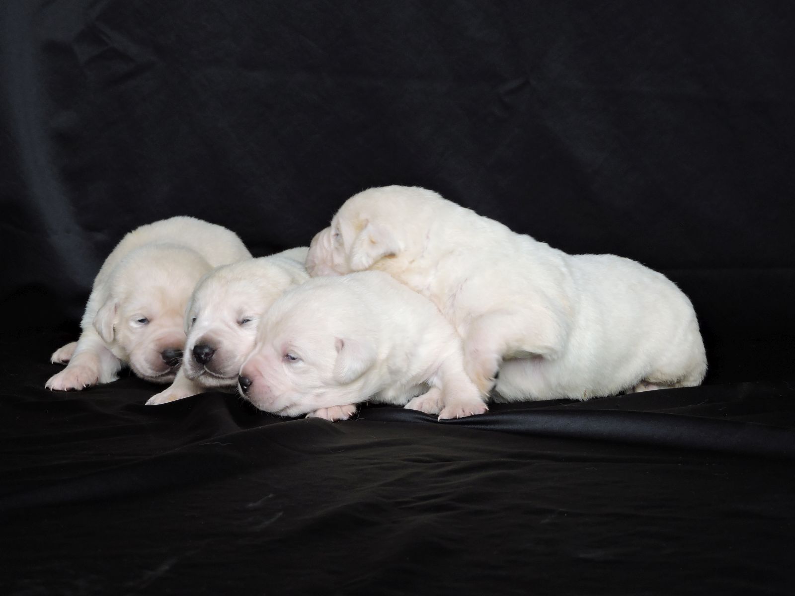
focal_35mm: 120
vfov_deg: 12.3
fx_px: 2756
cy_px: 298
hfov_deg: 16.4
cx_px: 398
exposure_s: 1/100
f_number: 4.2
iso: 400
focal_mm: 21.4
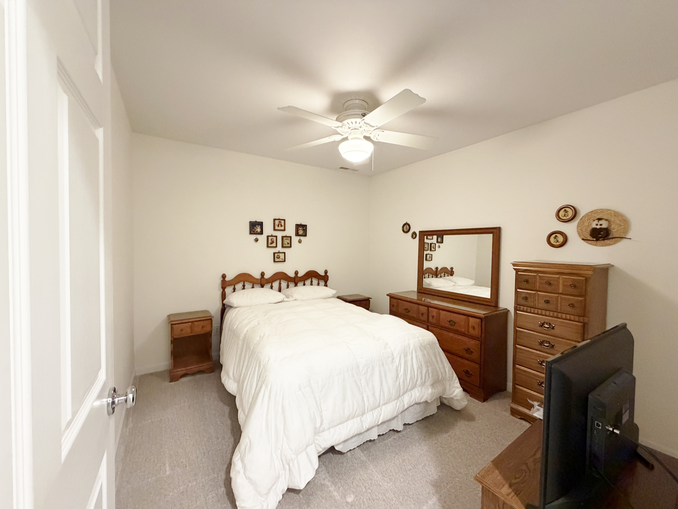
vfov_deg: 85.7
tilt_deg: -2.2
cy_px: 254
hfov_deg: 102.1
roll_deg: -0.4
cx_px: 339
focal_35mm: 14
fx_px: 274
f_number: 2.2
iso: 500
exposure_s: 1/60
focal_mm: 2.22
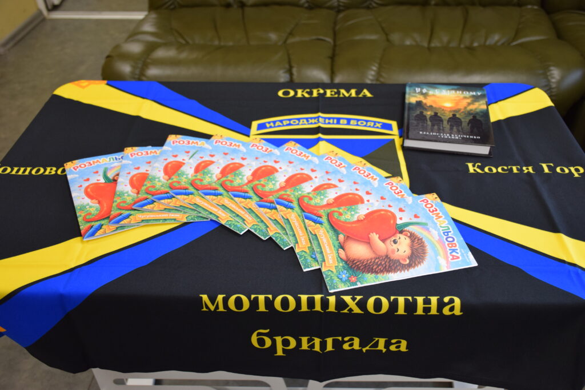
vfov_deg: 36.9
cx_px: 292
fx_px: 585
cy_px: 195
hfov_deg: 53.1
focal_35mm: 36
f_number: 4
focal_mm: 24
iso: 720
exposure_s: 1/60
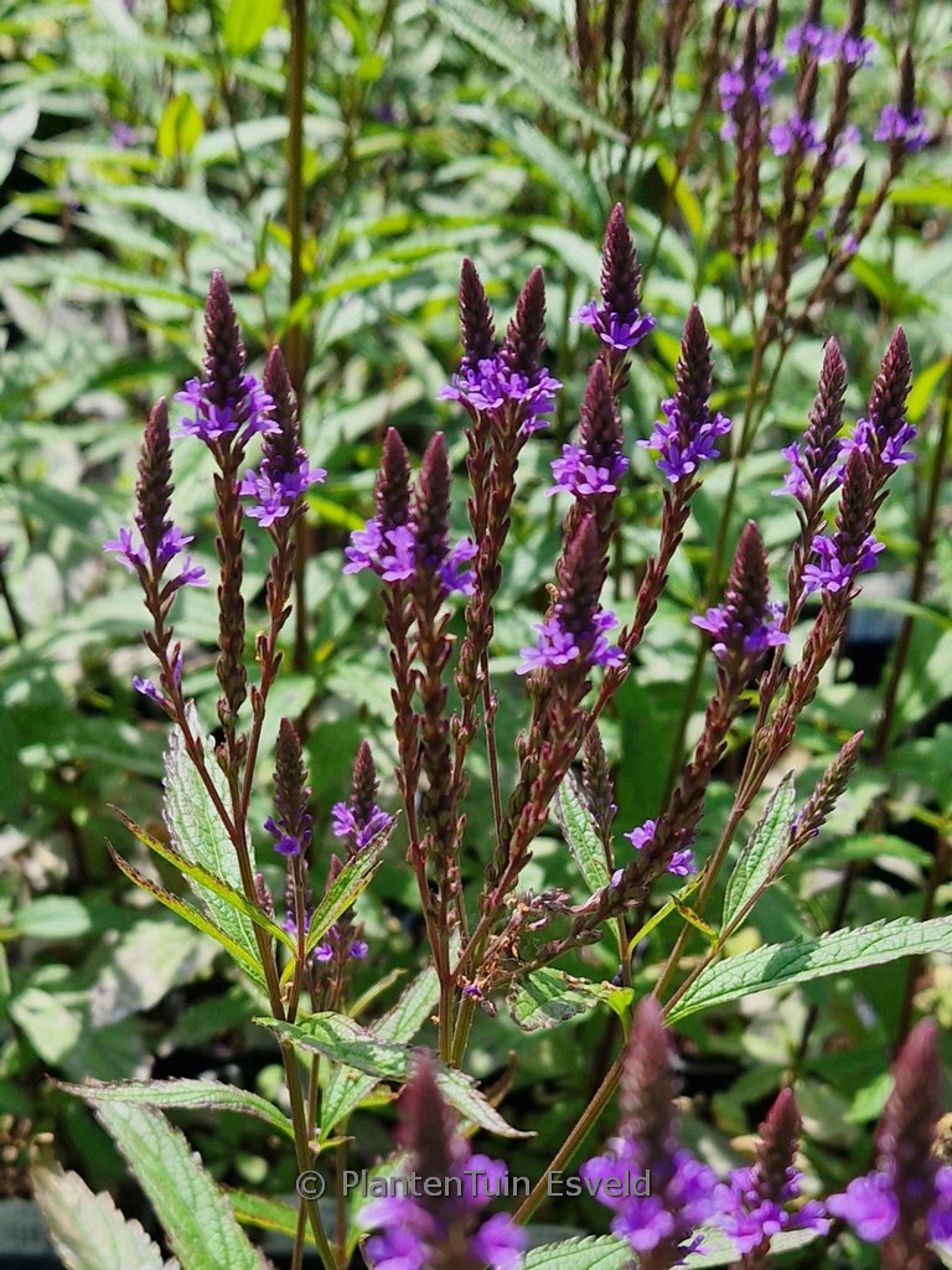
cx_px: 476
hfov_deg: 58.9
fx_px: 843
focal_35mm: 23
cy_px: 635
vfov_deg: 73.9
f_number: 1.8
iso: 50
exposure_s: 1/1429
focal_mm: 5.4
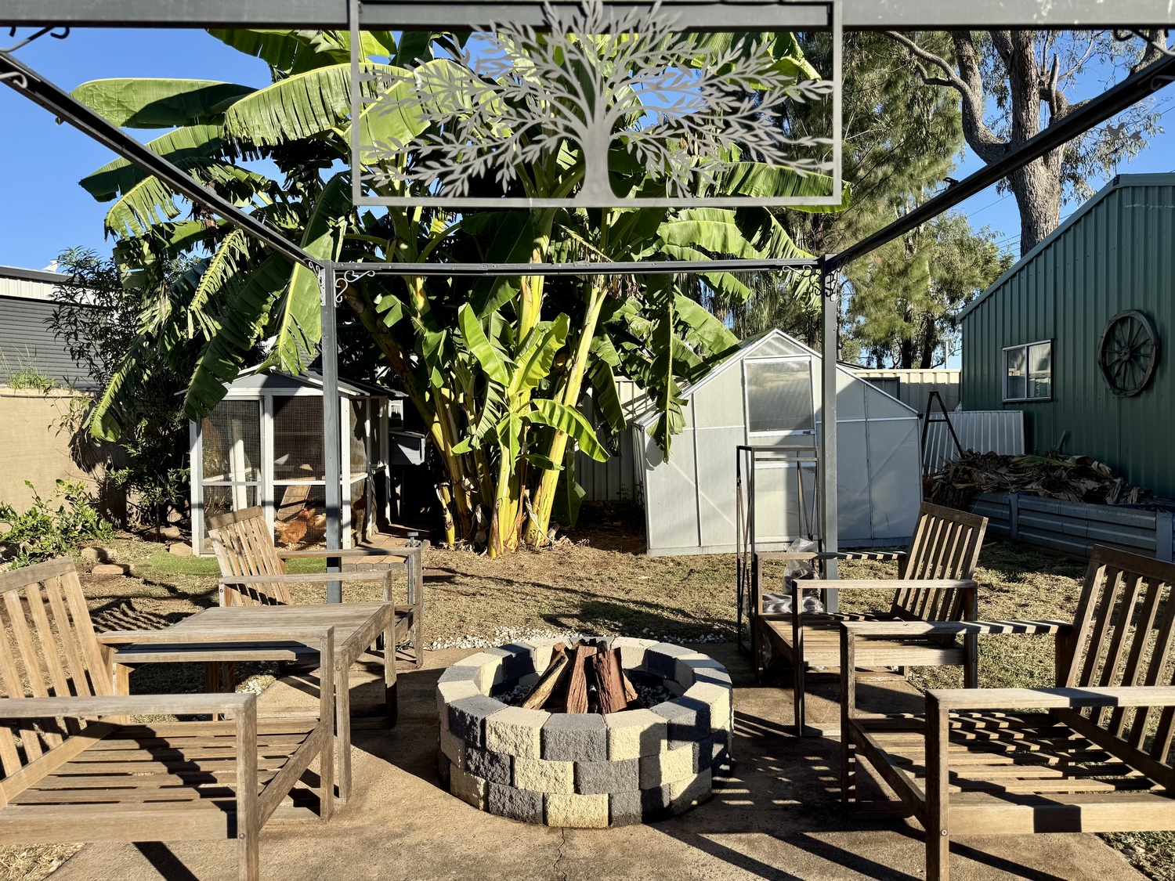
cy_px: 440
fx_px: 815
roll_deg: +0.6
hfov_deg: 71.6
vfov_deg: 56.8
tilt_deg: -0.8
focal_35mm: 24
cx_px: 588
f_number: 1.78
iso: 80
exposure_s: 1/2252
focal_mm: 6.76
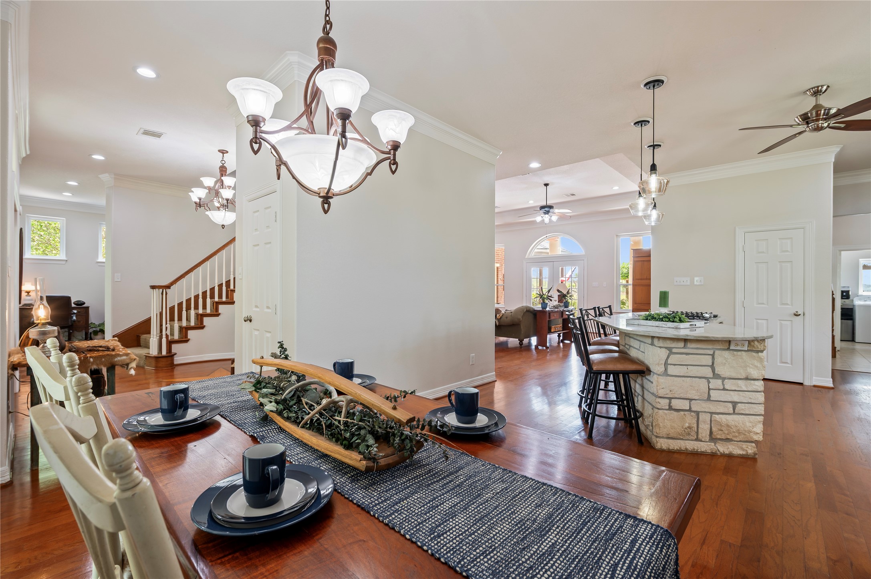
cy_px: 290
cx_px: 436
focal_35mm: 16
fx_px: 387
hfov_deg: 96.8
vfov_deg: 73.7
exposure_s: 1/4
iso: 100
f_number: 6.3
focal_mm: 16
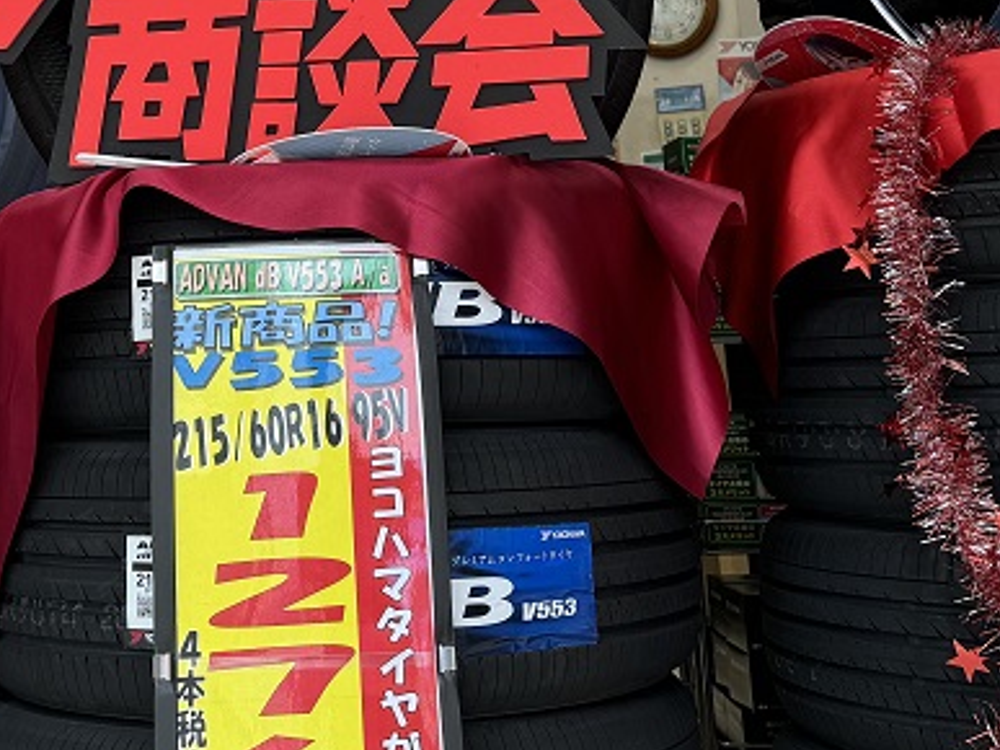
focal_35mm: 62
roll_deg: +2.4
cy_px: -173
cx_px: 245
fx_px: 1791
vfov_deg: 21.7
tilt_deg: +16.1
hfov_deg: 30.7
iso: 80
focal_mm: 6.76
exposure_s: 1/345
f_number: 1.78
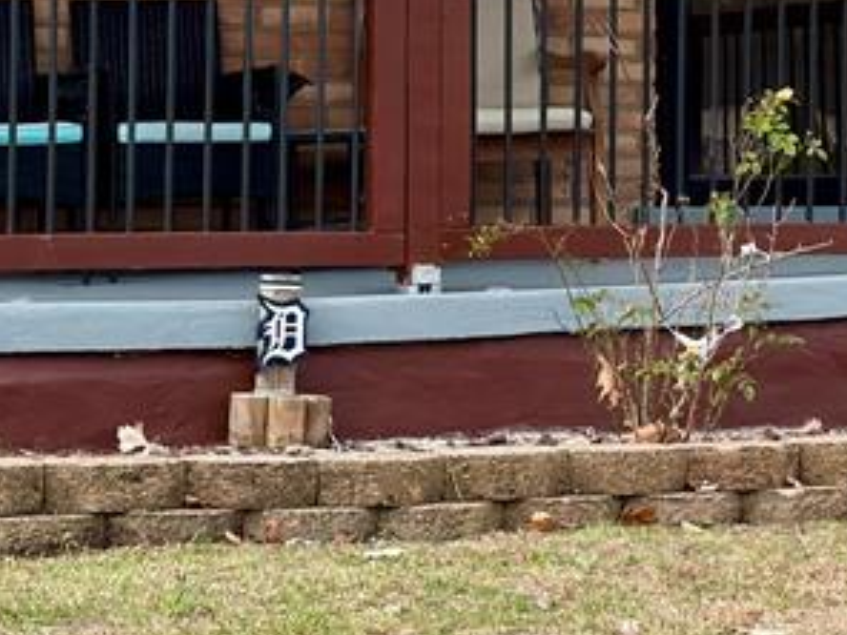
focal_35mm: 135
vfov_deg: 10.8
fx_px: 3303
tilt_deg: +3.7
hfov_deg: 14.6
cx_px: 515
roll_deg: -0.7
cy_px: -77
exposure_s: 1/1005
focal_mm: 6.76
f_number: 1.78
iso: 100
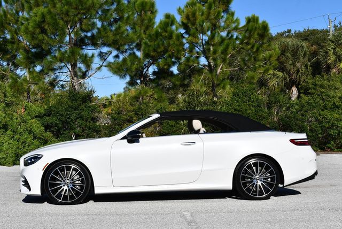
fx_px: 571
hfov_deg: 33.4
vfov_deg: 22.7
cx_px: 171
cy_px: 114
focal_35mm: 60
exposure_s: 1/320
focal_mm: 30
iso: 100
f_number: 9
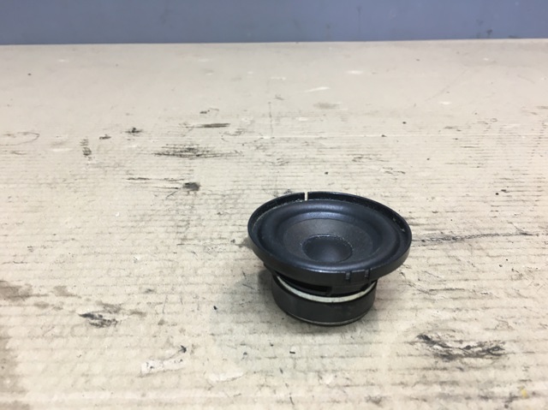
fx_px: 459
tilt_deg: -26.4
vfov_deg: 48.2
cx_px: 274
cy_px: 205
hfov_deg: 61.7
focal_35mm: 29
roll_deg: -0.6
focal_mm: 4.15
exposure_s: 1/33
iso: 64
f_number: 2.2
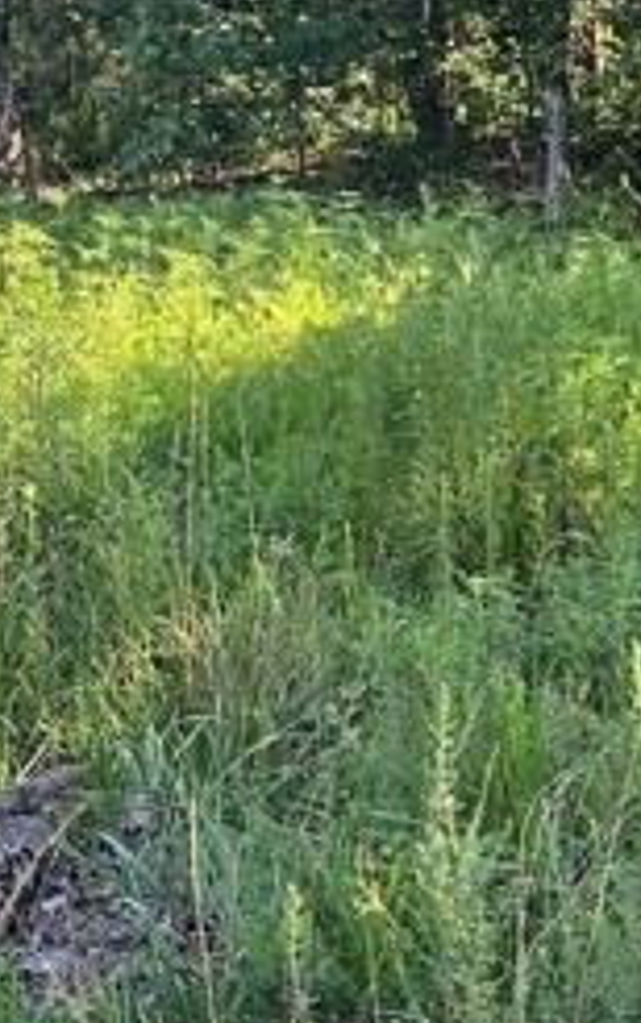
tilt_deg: -0.9
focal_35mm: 86
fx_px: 2401
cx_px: 254
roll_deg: +1.9
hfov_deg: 15.2
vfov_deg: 23.6
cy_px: 154
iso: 50
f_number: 1.6
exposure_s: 1/483
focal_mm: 5.1
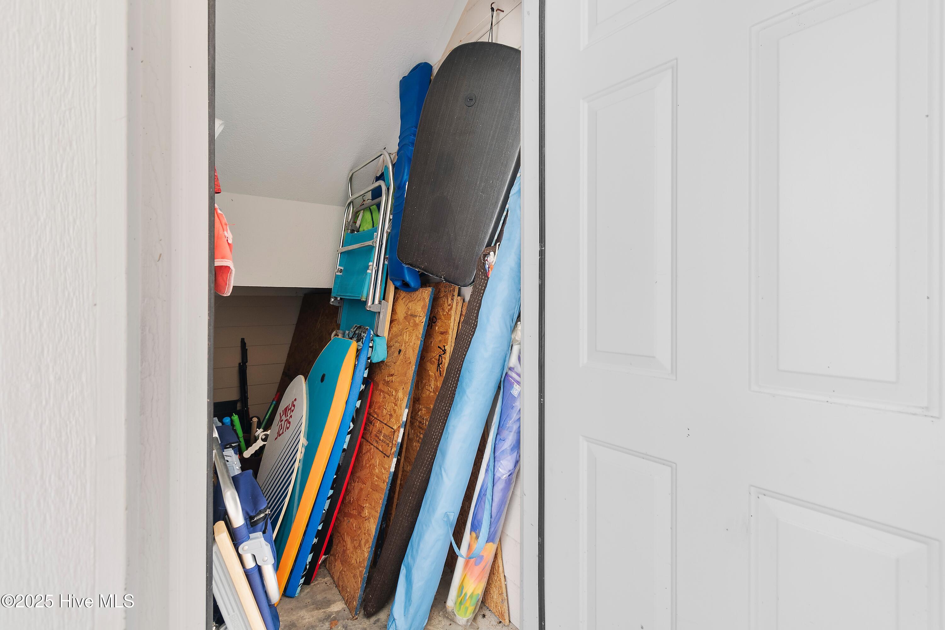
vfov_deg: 77.3
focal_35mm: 15
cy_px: 315
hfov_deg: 100.4
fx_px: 394
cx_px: 472
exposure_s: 1/8
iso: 100
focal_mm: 10
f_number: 4.5
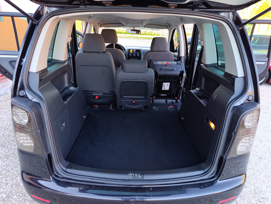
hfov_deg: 73.8
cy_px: 102
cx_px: 136
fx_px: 180
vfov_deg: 59.0
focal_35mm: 23
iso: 400
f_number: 1.6
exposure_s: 1/100
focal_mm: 6.14
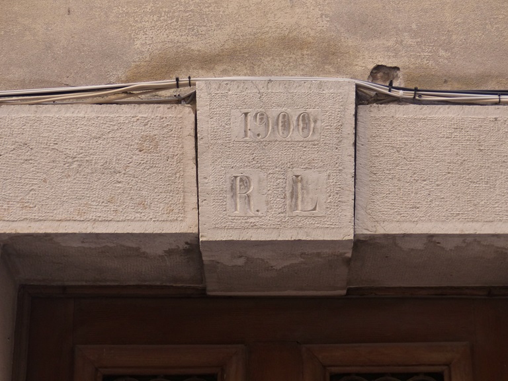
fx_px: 1424
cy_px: 190
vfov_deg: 15.2
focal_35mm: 97
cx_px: 254
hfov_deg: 20.2
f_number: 2.8
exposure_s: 1/125
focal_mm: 17.4
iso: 160
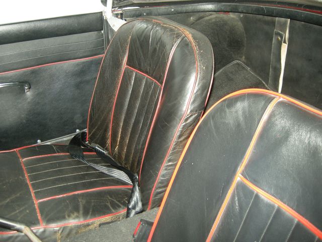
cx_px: 161
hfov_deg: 52.6
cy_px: 121
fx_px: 326
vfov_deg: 40.7
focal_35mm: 35
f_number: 2.7
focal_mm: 7.5
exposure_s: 1/60
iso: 185
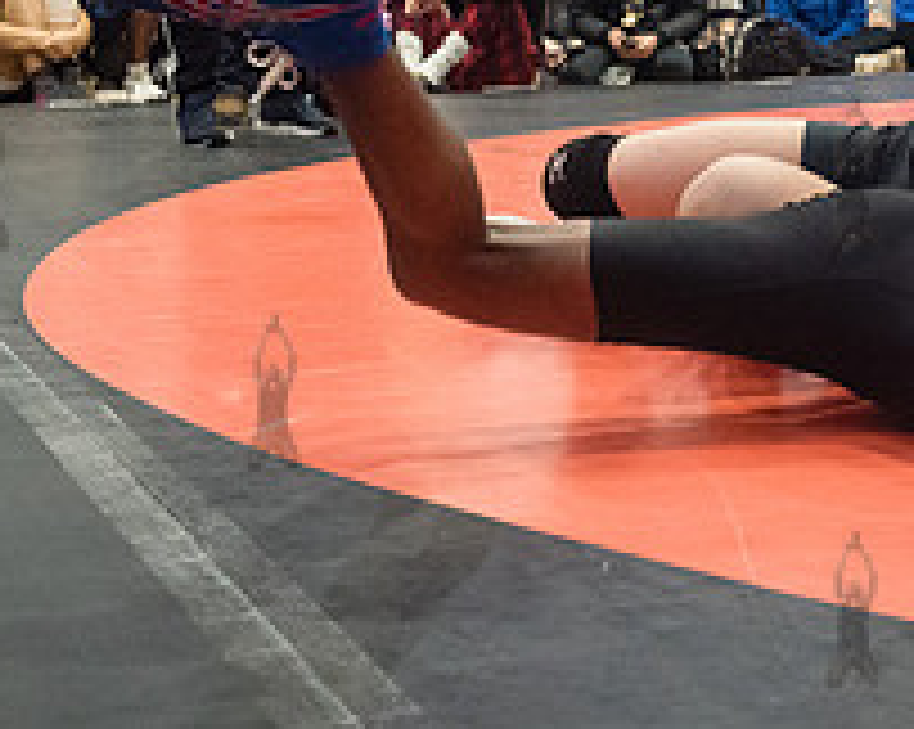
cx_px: 851
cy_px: 173
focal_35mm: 94
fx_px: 2540
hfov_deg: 19.9
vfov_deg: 16.3
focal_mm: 35
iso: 8000
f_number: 4
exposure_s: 1/400
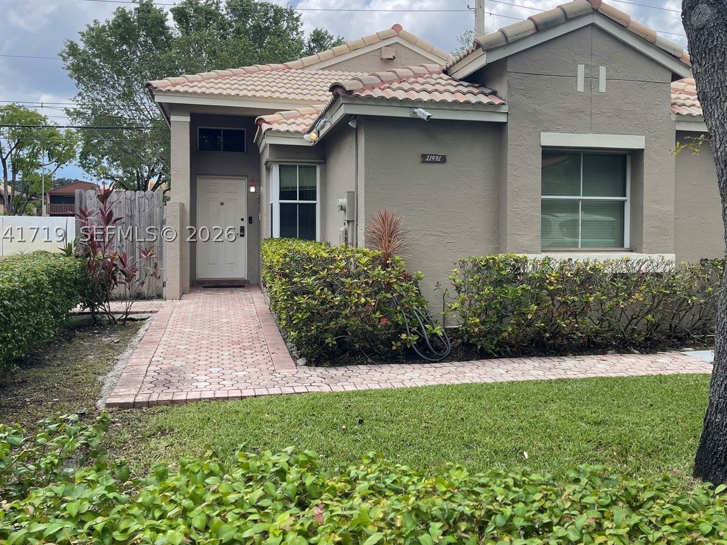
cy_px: 234
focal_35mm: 34
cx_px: 418
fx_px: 714
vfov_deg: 41.7
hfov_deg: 53.7
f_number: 1.6
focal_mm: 5.1
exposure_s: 1/2247
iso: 32
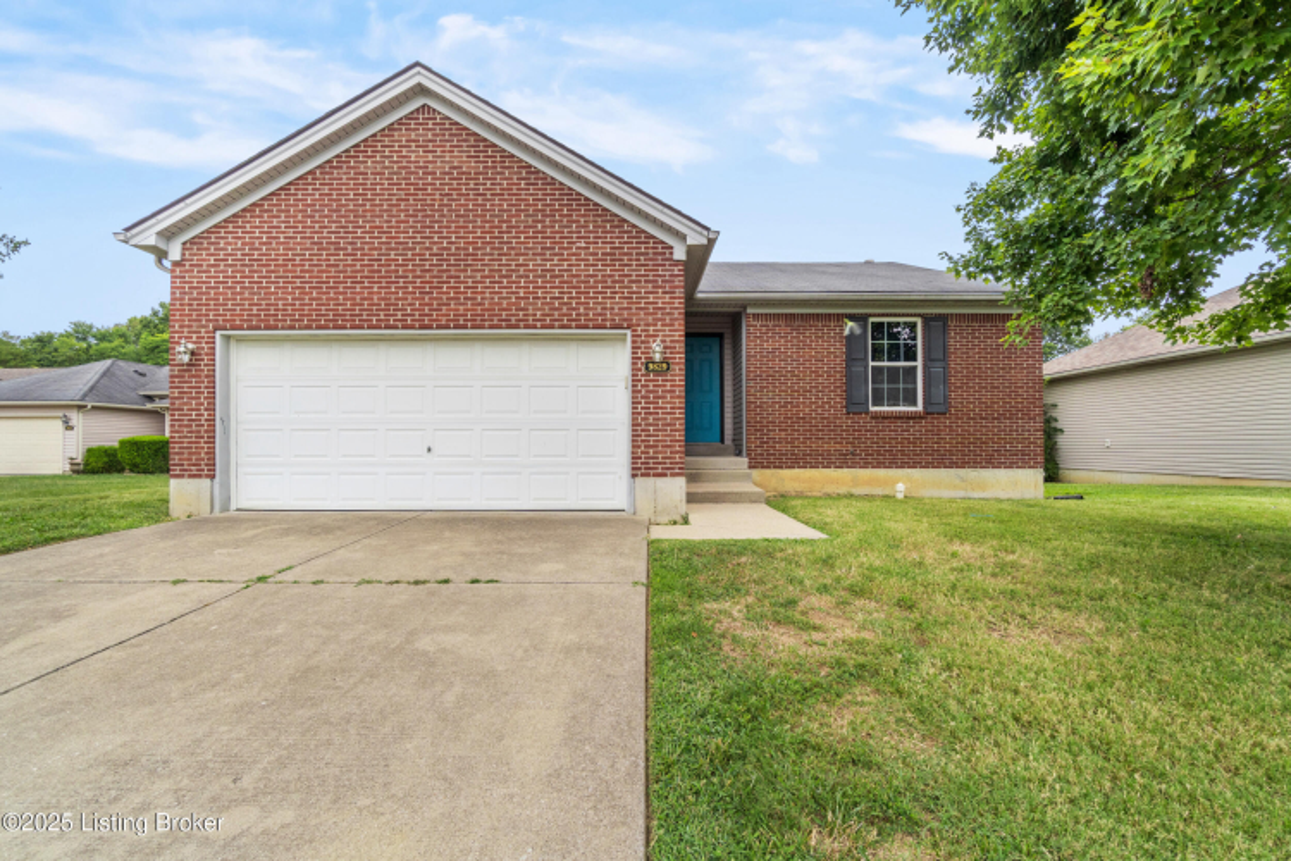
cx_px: 646
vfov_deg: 77.3
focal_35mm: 15
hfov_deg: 100.4
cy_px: 430
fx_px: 538
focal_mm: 10
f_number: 8
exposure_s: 1/250
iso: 400
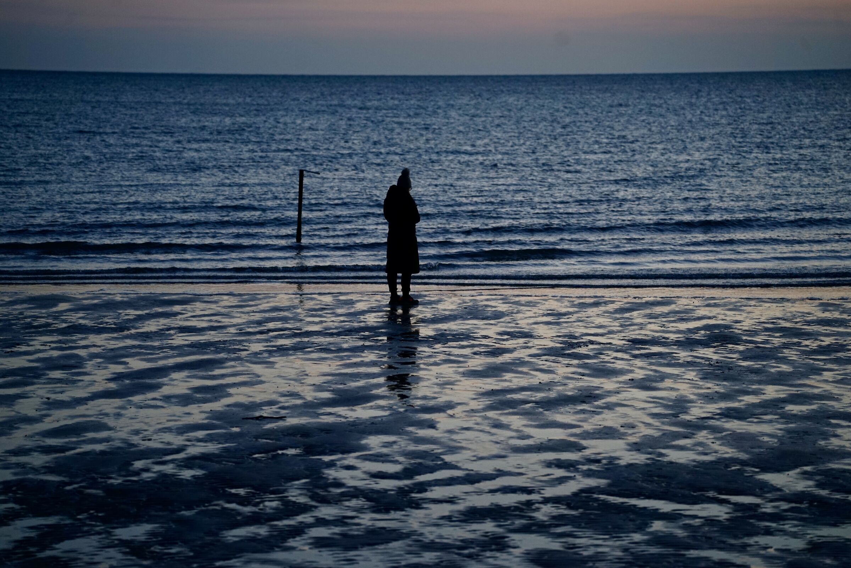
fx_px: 3191
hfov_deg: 15.2
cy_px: 284
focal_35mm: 135
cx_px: 426
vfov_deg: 10.2
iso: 250
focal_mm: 135
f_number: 5.6
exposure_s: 1/160
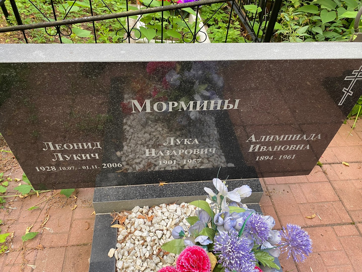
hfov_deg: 67.3
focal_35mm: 26
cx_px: 181
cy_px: 136
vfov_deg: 53.1
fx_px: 272
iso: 125
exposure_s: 1/78
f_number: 1.8
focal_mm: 4.25
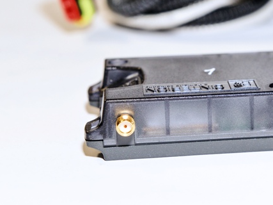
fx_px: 938
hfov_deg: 16.4
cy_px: 86
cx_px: 222
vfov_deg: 12.4
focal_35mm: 119
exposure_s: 1/100
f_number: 8
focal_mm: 66
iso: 800
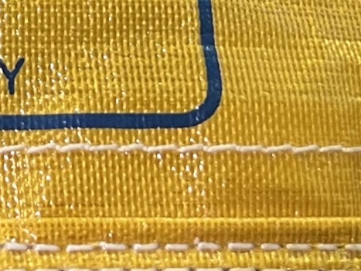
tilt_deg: -49.2
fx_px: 929
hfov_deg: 19.2
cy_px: -13
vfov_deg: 16.2
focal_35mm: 89
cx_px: -186
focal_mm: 5.7
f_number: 1.5
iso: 100
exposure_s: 1/60
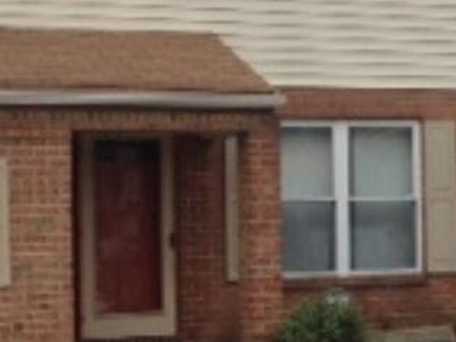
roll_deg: +1.0
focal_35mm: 149
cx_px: 563
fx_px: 1962
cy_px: 159
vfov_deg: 10.0
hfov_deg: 12.9
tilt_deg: +3.2
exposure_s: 1/2008
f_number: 2.4
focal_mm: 4.12
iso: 50
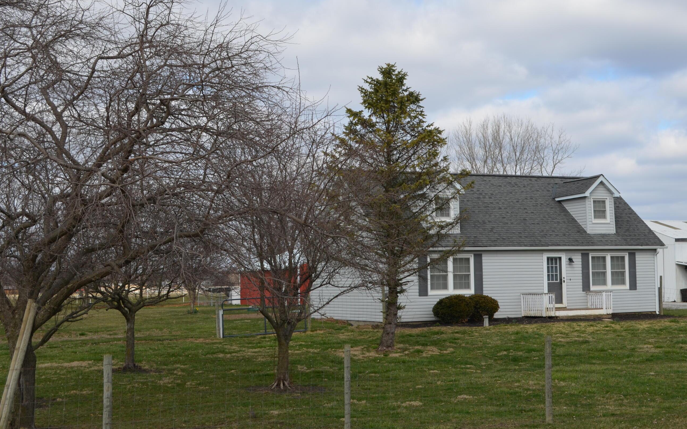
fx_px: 1067
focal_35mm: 57
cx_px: 391
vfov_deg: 22.7
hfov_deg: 35.6
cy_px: 204
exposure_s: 1/250
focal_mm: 32
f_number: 8
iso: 110
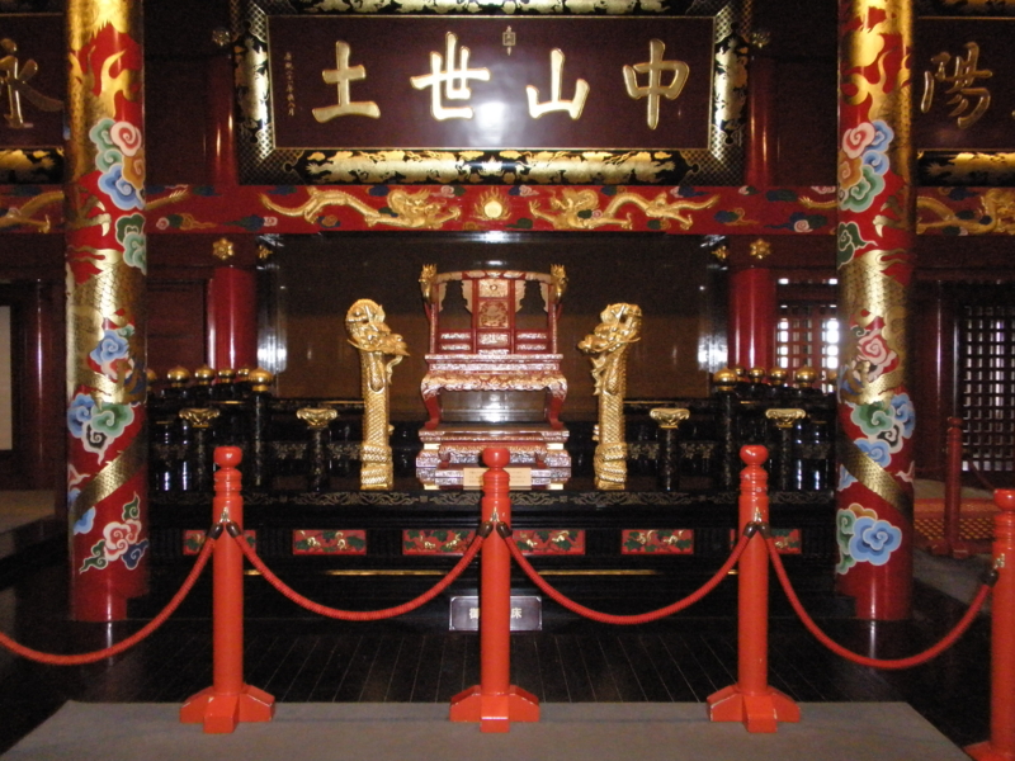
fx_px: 1085
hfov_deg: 50.1
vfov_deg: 38.7
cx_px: 508
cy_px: 380
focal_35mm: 37
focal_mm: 6.6
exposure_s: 1/30
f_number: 3.5
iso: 400
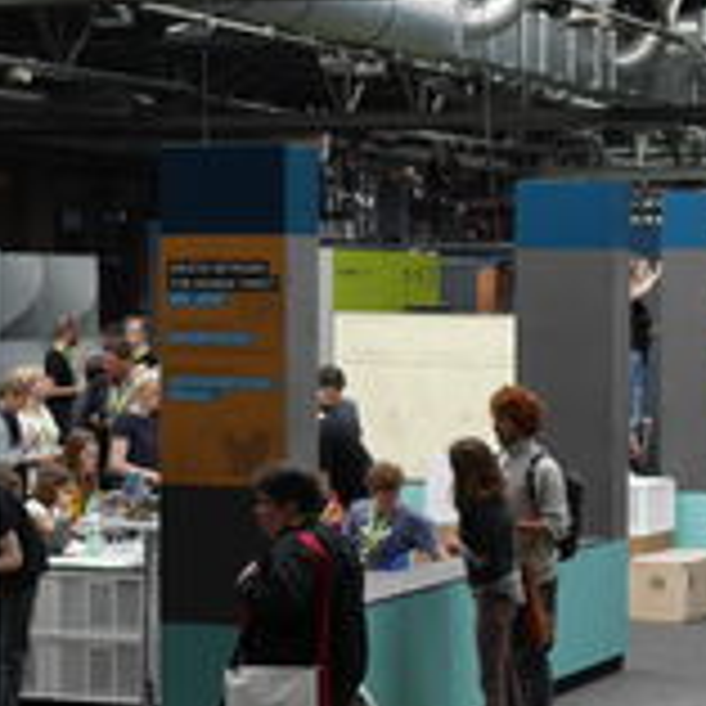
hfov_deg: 12.1
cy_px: 313
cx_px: 270
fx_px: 3323
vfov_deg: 12.1
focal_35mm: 144
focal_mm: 20
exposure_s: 1/320
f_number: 1.7
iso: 200
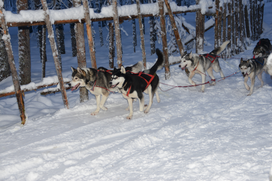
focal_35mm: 58
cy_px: 90
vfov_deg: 23.4
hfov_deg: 34.5
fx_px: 438
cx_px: 136
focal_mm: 58
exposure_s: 1/250
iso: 500
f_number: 4.5
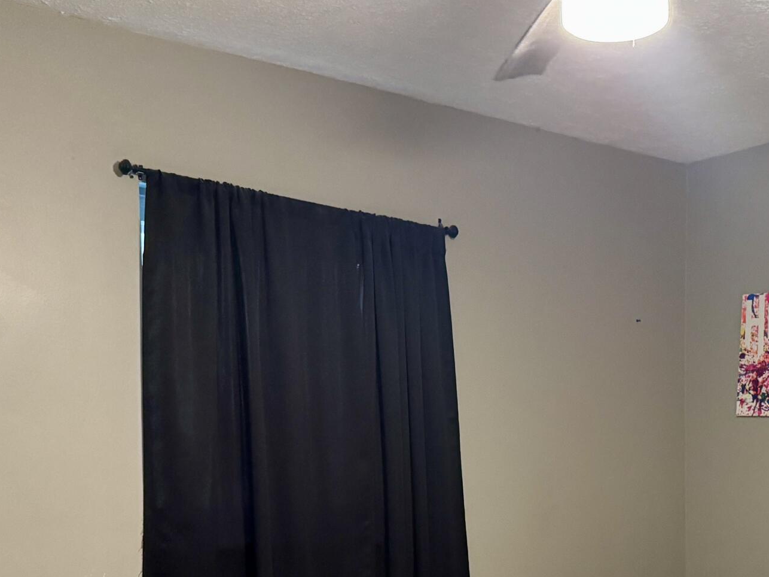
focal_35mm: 56
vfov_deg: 24.6
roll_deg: +0.2
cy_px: 603
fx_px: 1244
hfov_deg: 33.6
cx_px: 583
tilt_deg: -6.3
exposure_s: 1/40
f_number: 1.78
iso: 800
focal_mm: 6.76
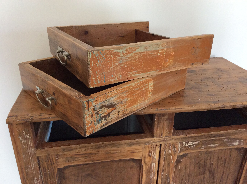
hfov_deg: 56.9
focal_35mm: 32
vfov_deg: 44.1
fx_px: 228
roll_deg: -0.1
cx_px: 124
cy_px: 92
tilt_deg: -26.6
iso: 160
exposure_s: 1/25
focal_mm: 3.3
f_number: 2.4
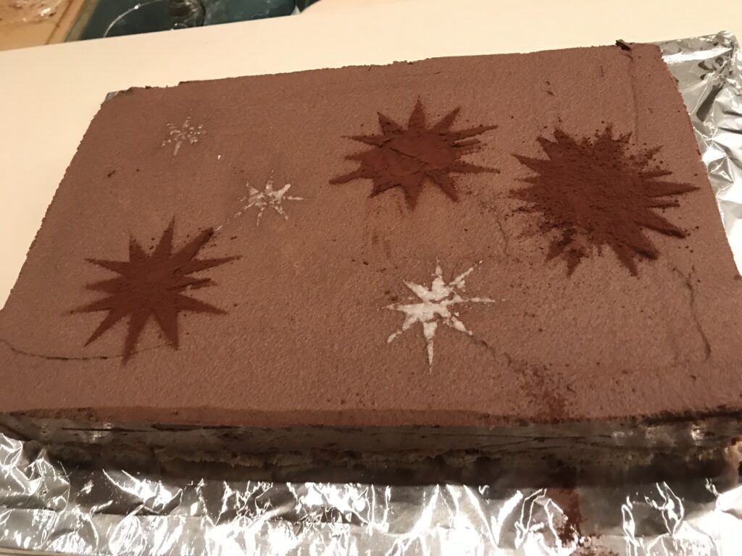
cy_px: 278
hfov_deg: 63.4
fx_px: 600
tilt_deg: -53.6
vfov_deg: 49.7
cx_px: 371
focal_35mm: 28
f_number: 1.8
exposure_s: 1/17
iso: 100
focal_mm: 3.99
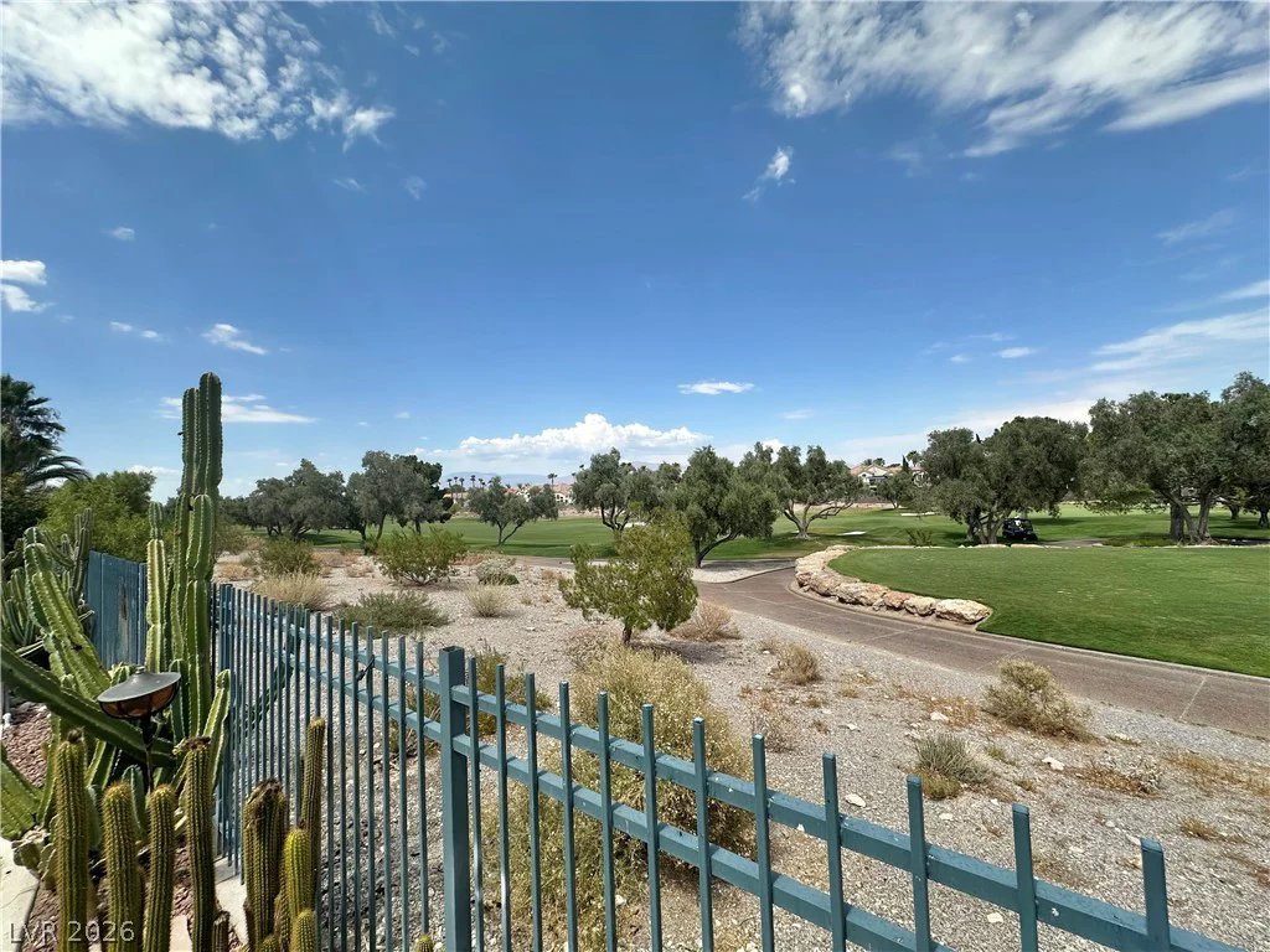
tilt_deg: +2.5
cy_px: 476
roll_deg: +3.5
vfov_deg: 85.7
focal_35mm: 14
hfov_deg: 102.1
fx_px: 514
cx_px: 635
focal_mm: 2.22
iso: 50
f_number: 2.2
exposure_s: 1/2747
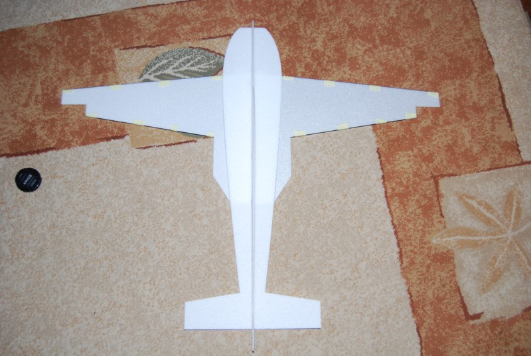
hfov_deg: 55.0
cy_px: 178
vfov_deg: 38.5
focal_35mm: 34
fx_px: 510
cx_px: 266
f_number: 3.8
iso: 200
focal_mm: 23
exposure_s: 1/60
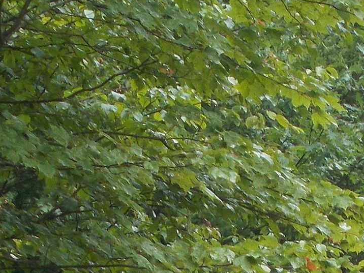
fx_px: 3880
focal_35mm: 369
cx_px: 357
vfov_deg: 4.0
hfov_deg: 5.4
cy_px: 556
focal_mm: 15.4
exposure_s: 1/60
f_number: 6.3
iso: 125
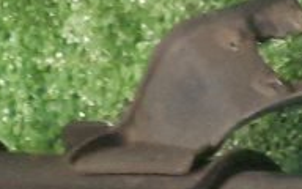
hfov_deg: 8.8
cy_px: 295
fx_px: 1638
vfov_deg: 6.5
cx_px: 878
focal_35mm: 199
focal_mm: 4.6
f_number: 2
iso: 367
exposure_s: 1/33
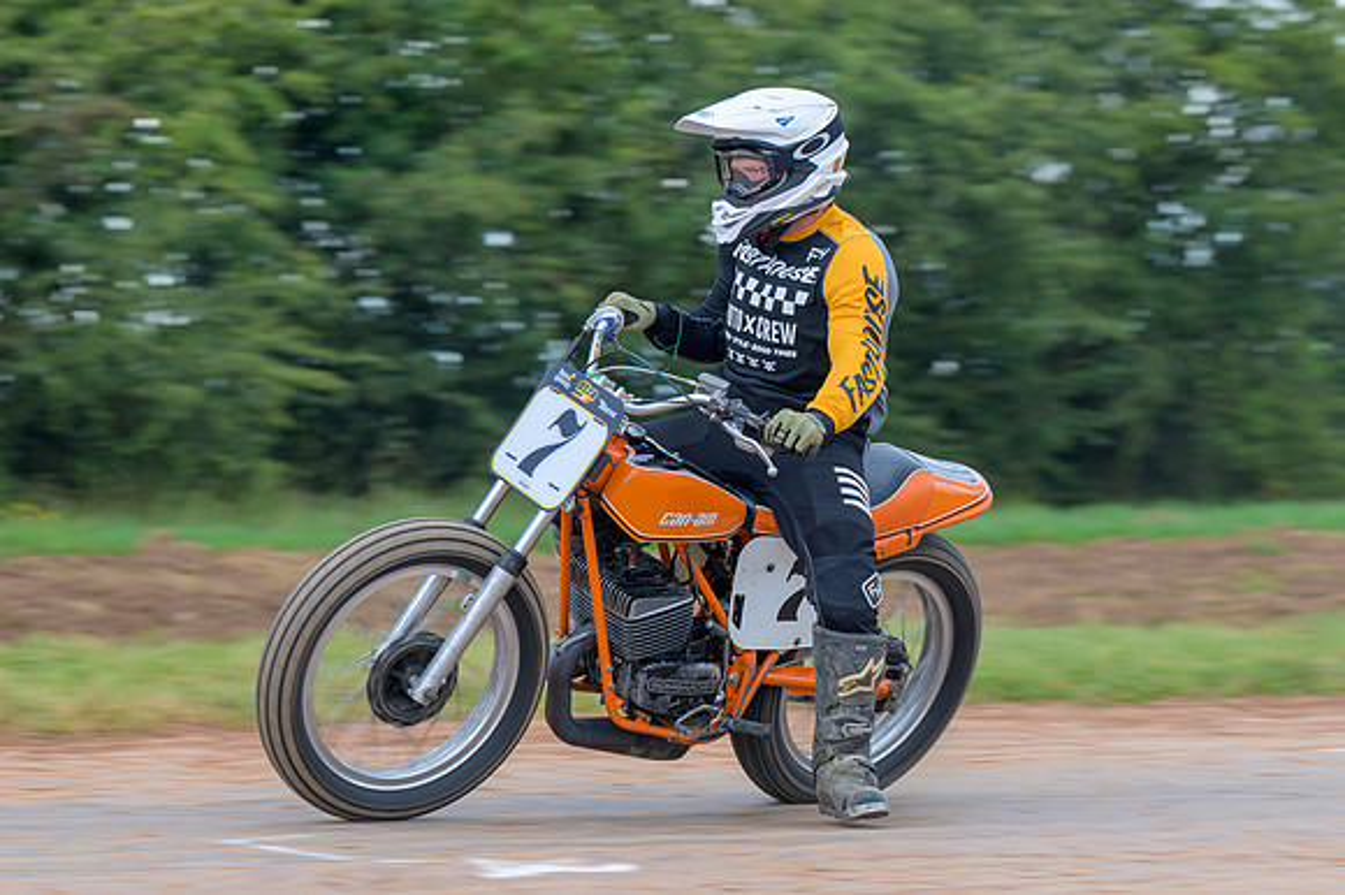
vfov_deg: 8.9
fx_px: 5740
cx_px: 585
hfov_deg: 13.4
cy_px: 494
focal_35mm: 154
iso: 160
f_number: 4
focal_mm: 84
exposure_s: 1/250
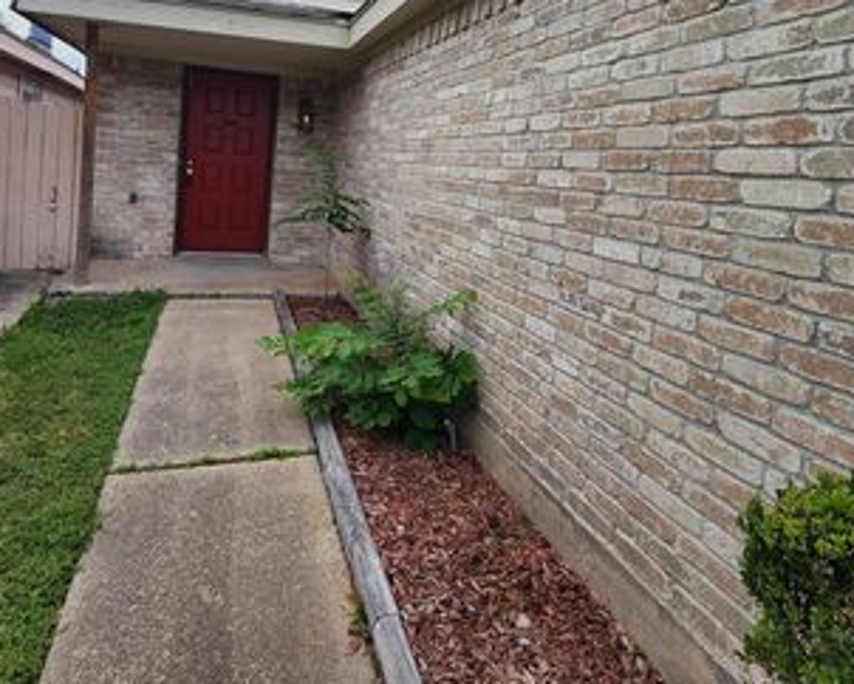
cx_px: 419
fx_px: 531
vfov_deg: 62.6
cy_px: 188
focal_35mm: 21
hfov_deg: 77.6
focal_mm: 2.2
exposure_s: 1/1425
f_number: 2.2
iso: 50
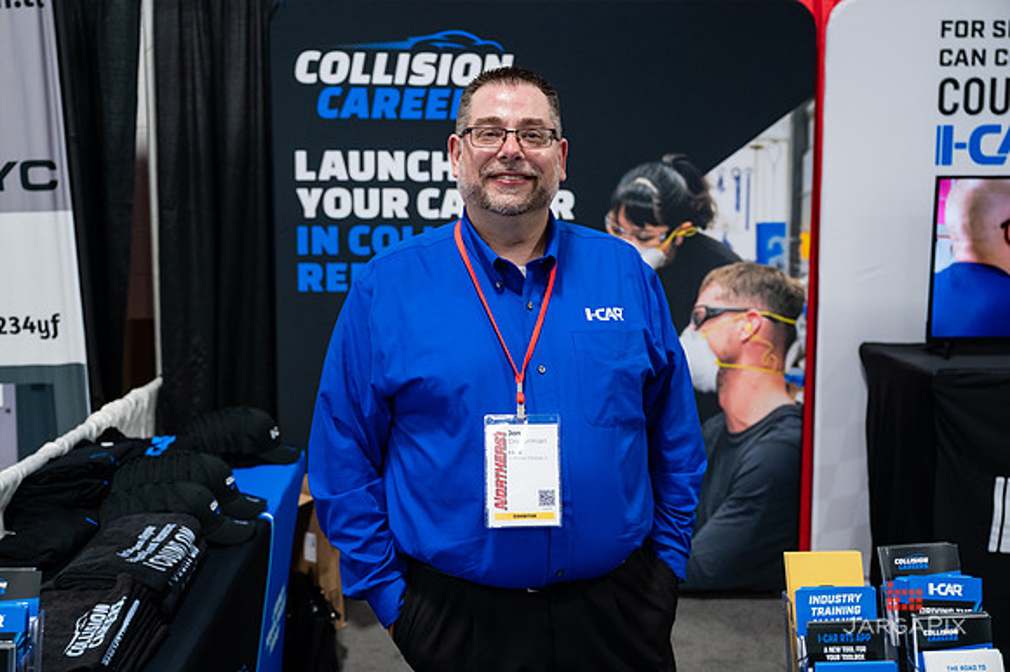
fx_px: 1041
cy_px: 326
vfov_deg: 35.8
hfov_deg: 51.8
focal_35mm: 37
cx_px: 490
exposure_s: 1/200
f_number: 3.2
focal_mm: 36
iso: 3200
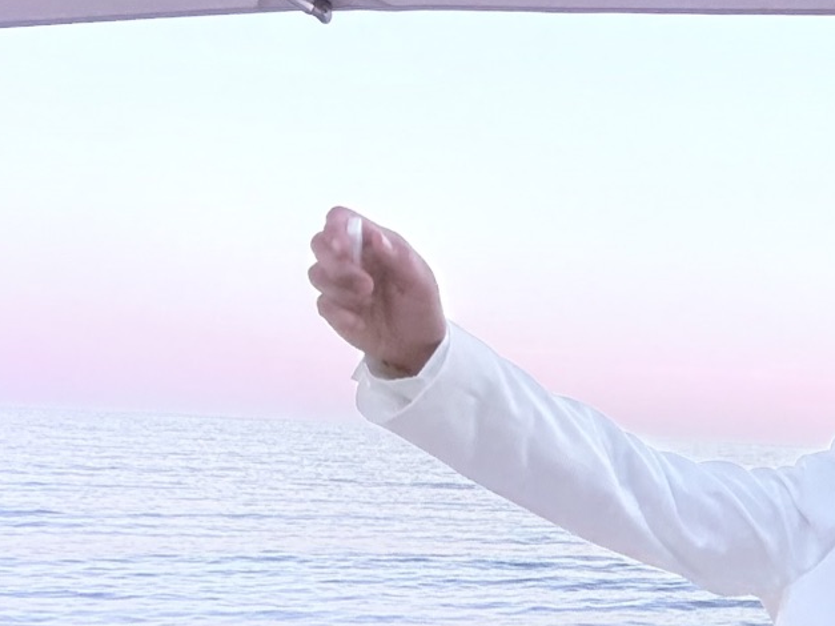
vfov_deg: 20.9
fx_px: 1592
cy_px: 735
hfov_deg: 24.5
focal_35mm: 66
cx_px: 1164
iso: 25
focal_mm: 2.69
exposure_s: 1/126
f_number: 1.9
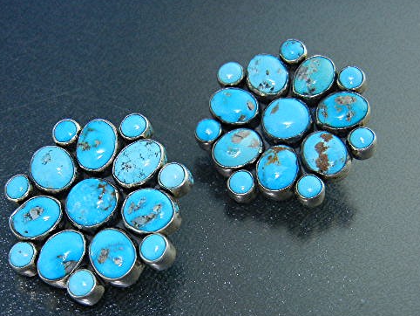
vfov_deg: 21.3
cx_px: 181
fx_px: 838
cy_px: 200
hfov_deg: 28.1
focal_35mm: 69
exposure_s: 1/30
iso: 200
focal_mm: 9.3
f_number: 3.9
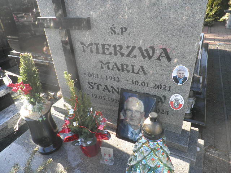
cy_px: 86
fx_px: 160
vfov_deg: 56.8
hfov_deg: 71.6
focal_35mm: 24
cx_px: 116
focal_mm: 4.3
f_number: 3.3
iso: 64
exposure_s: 1/80
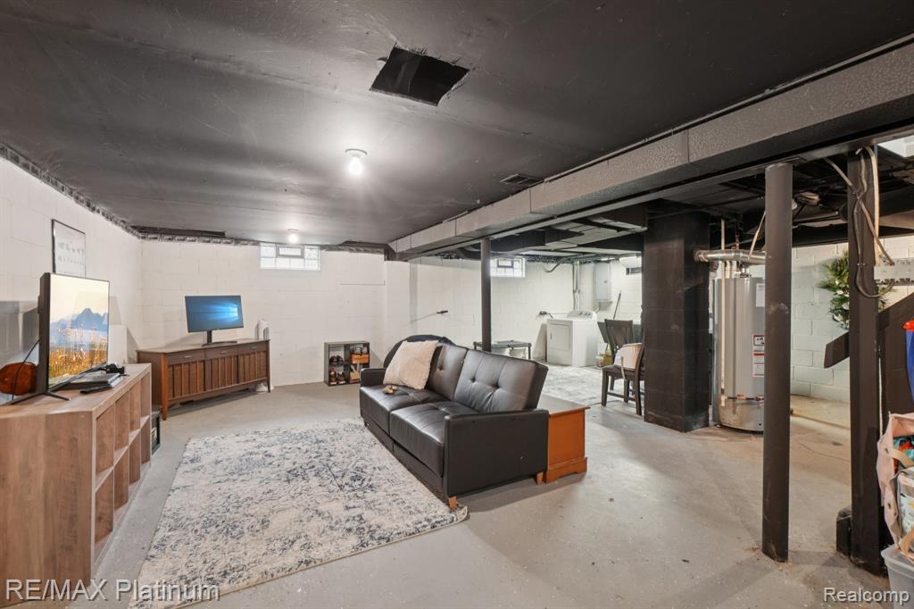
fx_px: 381
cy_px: 304
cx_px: 457
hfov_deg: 100.4
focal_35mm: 15
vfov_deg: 77.3
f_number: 8
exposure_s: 1/1.43
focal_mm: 10
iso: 400
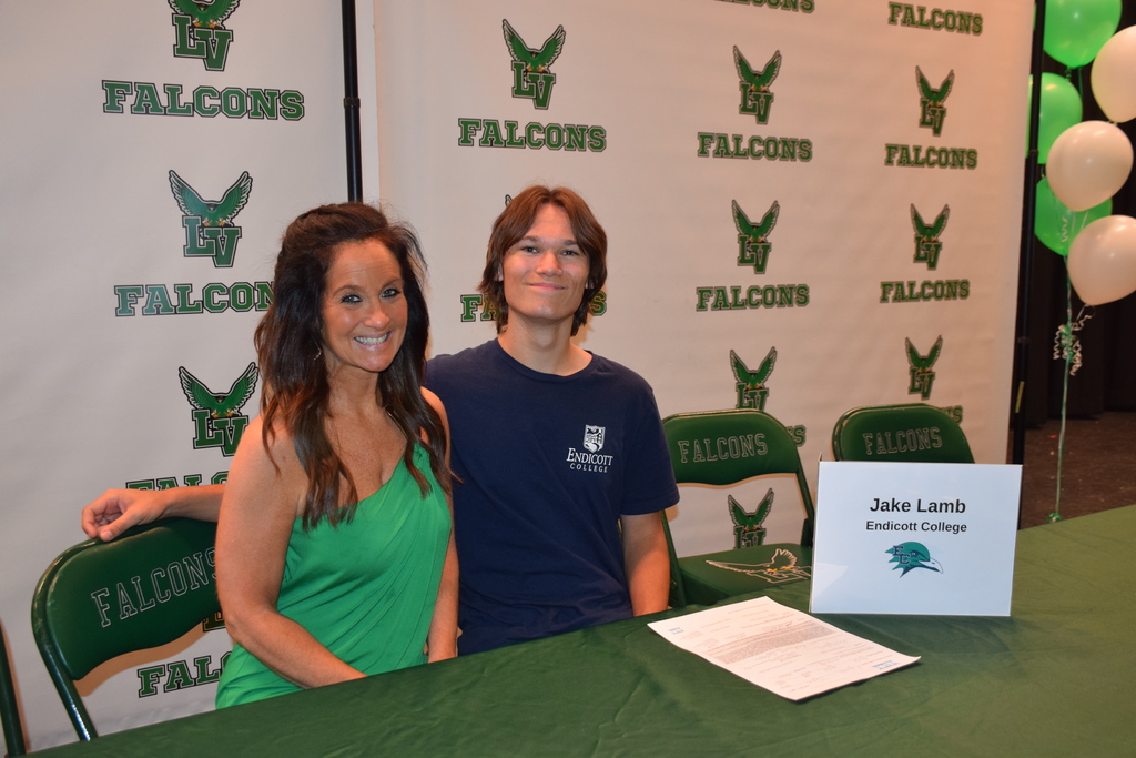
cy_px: 379
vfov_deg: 38.4
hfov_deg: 55.1
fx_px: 1089
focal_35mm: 34
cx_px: 568
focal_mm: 23
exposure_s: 1/80
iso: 800
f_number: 4.5
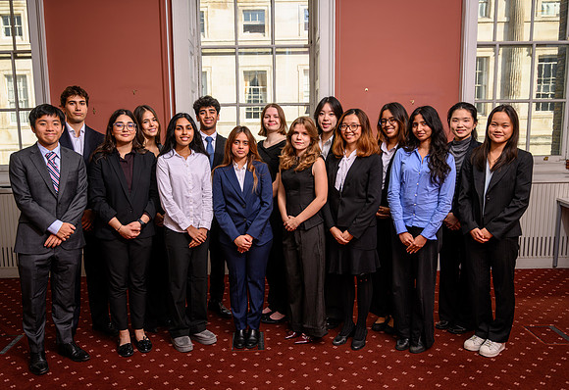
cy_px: 195
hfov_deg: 58.9
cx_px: 271
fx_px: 503
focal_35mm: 32
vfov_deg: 42.4
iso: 50
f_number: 4
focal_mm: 30
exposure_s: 1/200
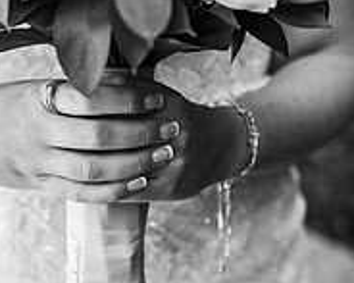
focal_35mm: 71
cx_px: 96
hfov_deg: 26.5
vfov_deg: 21.4
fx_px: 743
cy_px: 74
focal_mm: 24
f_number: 2.2
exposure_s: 1/500
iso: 160
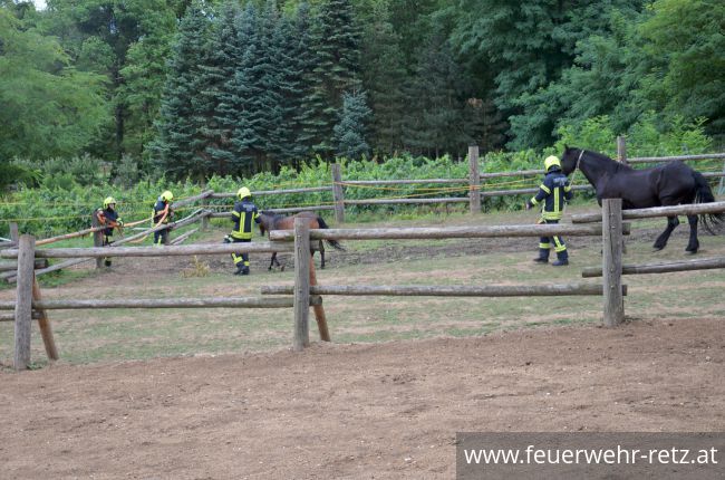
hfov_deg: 32.0
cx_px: 362
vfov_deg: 21.5
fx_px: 1266
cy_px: 240
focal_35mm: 63
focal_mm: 42
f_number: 5.6
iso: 360
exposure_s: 1/125
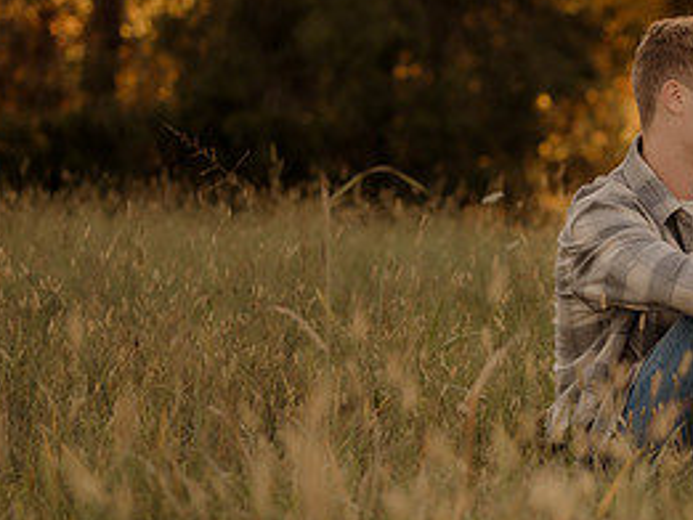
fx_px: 3205
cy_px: 279
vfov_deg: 9.3
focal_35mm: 160
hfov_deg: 12.3
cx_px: 627
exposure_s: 1/1000
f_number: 1.8
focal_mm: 50
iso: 250
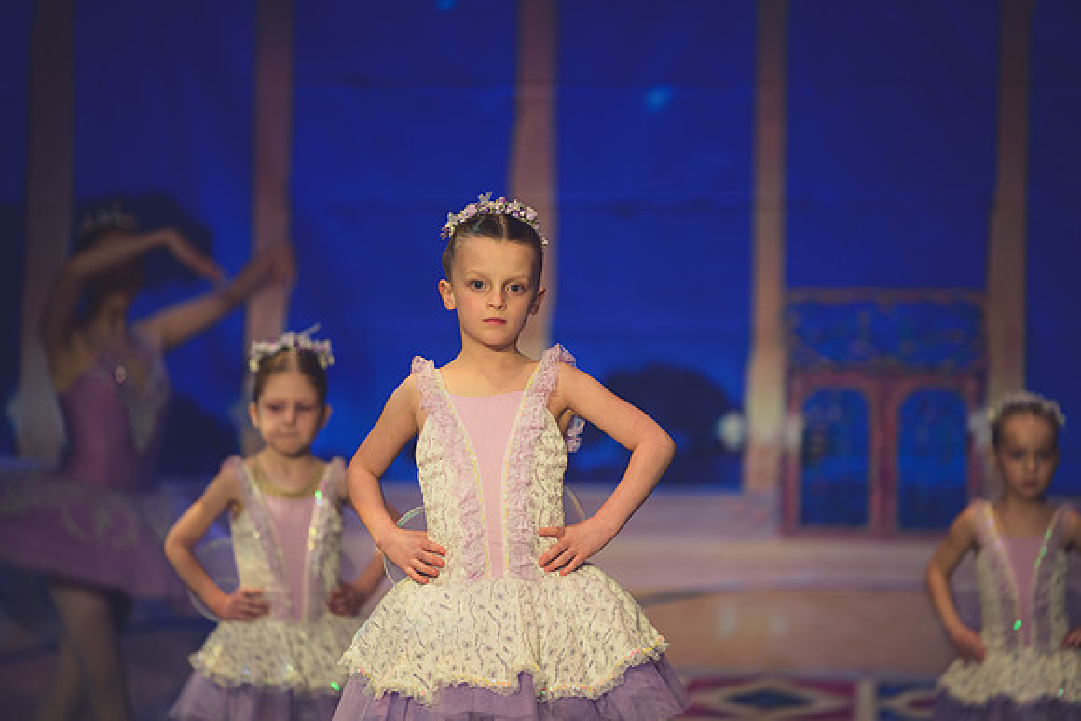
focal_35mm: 200
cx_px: 540
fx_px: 6007
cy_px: 360
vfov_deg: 6.9
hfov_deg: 10.3
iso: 1000
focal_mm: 200
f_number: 2.8
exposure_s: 1/320
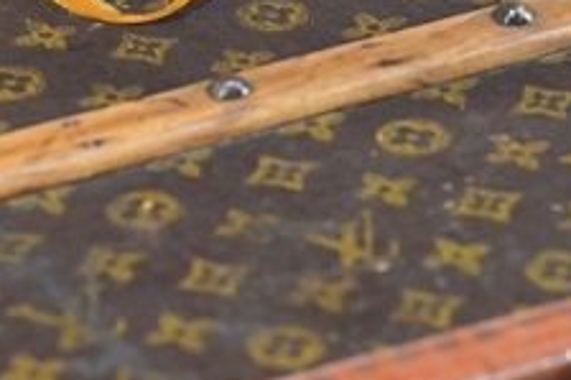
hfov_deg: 5.2
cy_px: -28
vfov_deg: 3.5
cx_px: 765
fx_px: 6276
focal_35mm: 396
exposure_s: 1/40
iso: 500
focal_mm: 85
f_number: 3.2
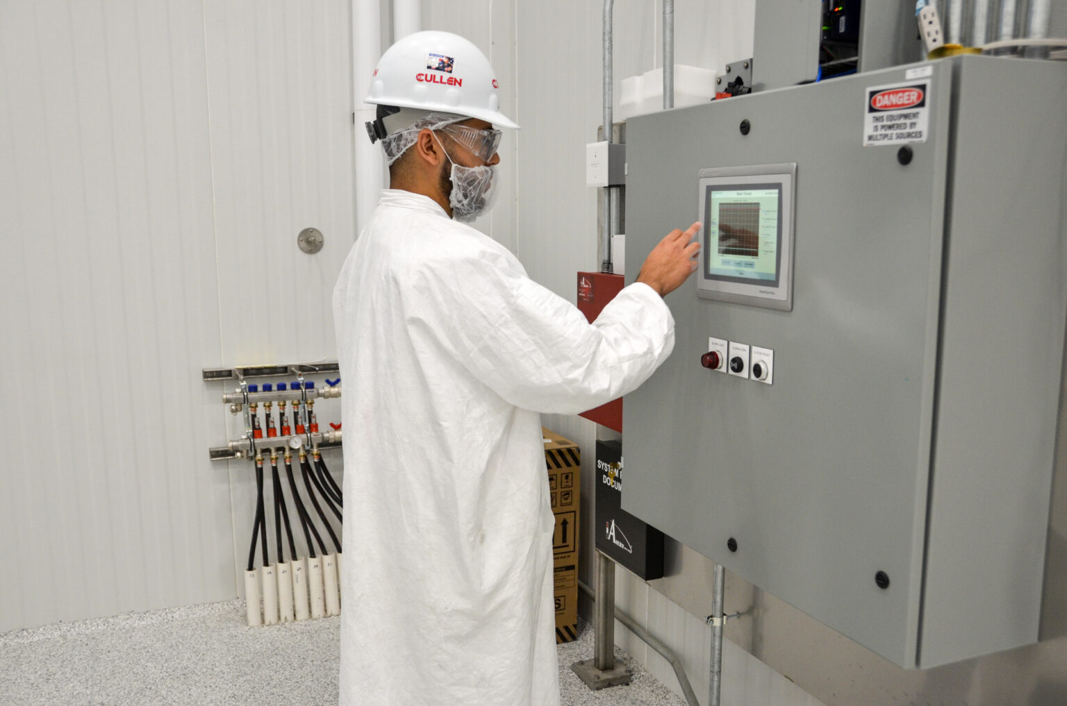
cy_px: 353
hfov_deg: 57.3
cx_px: 534
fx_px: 976
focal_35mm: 33
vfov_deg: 39.8
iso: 800
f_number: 4
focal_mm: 22
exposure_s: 1/60
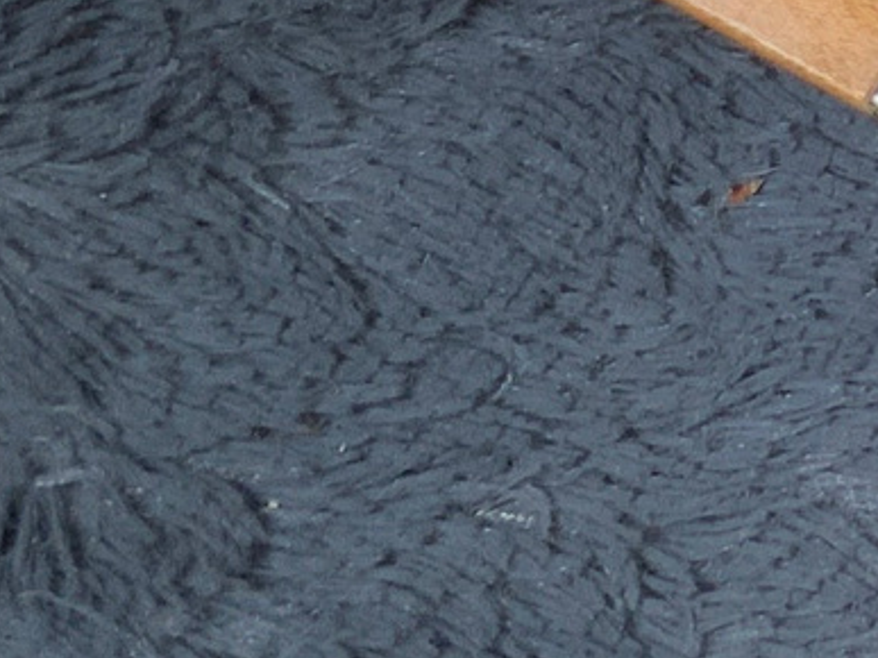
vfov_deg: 7.6
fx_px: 4868
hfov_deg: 9.6
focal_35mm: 192
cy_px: -408
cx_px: 1749
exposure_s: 1/104
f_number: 1.8
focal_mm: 3
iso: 20
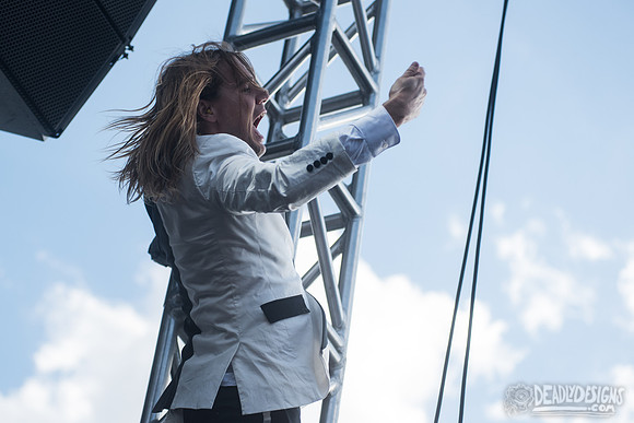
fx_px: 1695
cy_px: 195
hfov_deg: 21.2
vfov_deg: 14.2
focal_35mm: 96
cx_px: 253
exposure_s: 1/1250
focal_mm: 80
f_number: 4
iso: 250
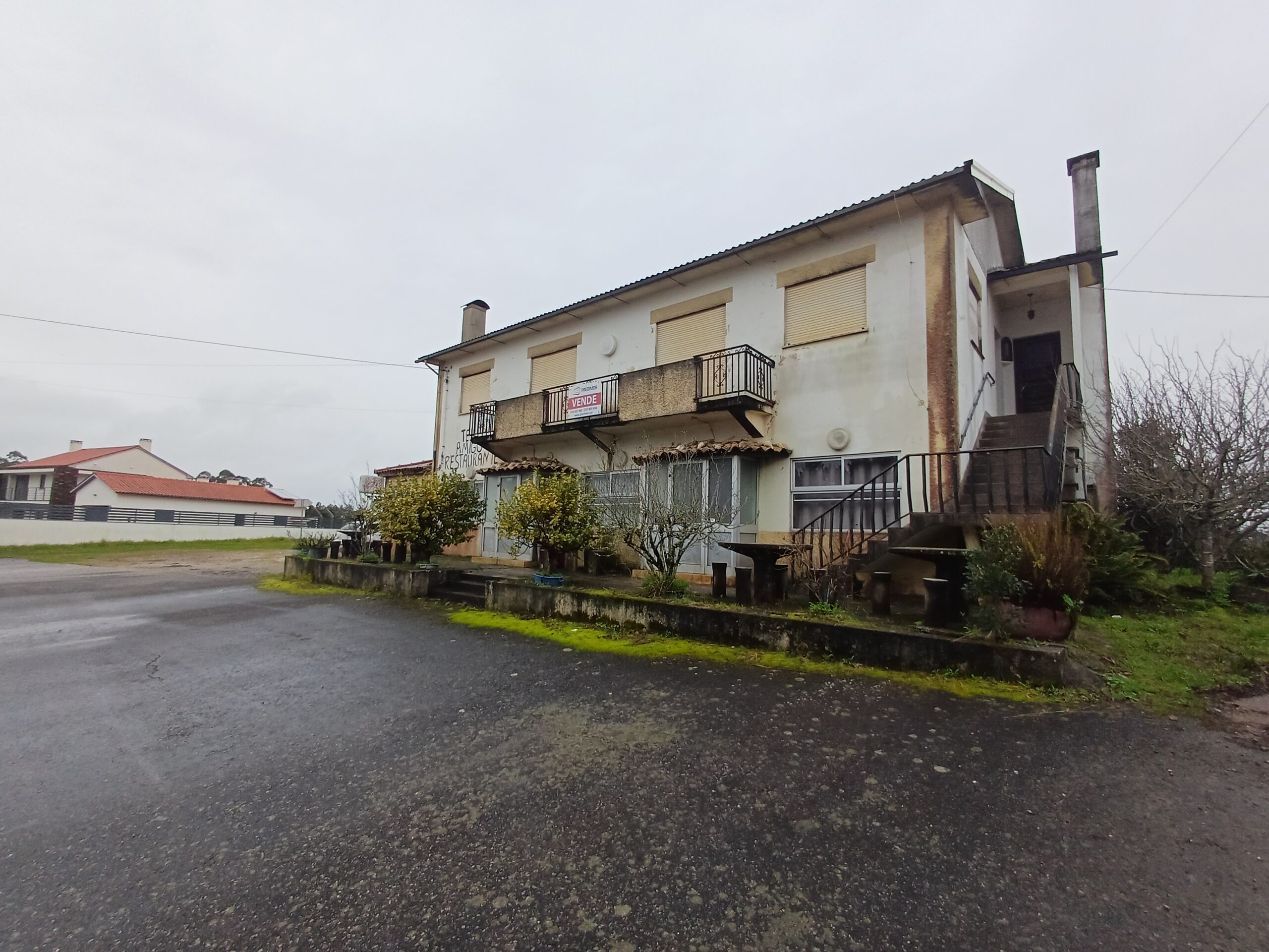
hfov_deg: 94.5
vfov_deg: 78.1
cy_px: 476
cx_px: 634
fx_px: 587
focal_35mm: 16
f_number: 2.2
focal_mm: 1.64
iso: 40
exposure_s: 1/138
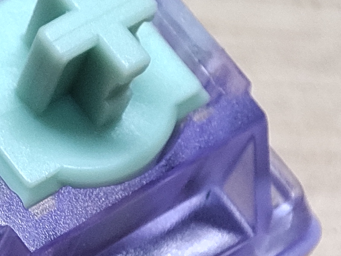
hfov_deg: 11.9
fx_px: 1626
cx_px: 9
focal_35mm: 165
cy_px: 173
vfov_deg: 9.0
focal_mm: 4.03
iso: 141
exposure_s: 1/50
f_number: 2.4
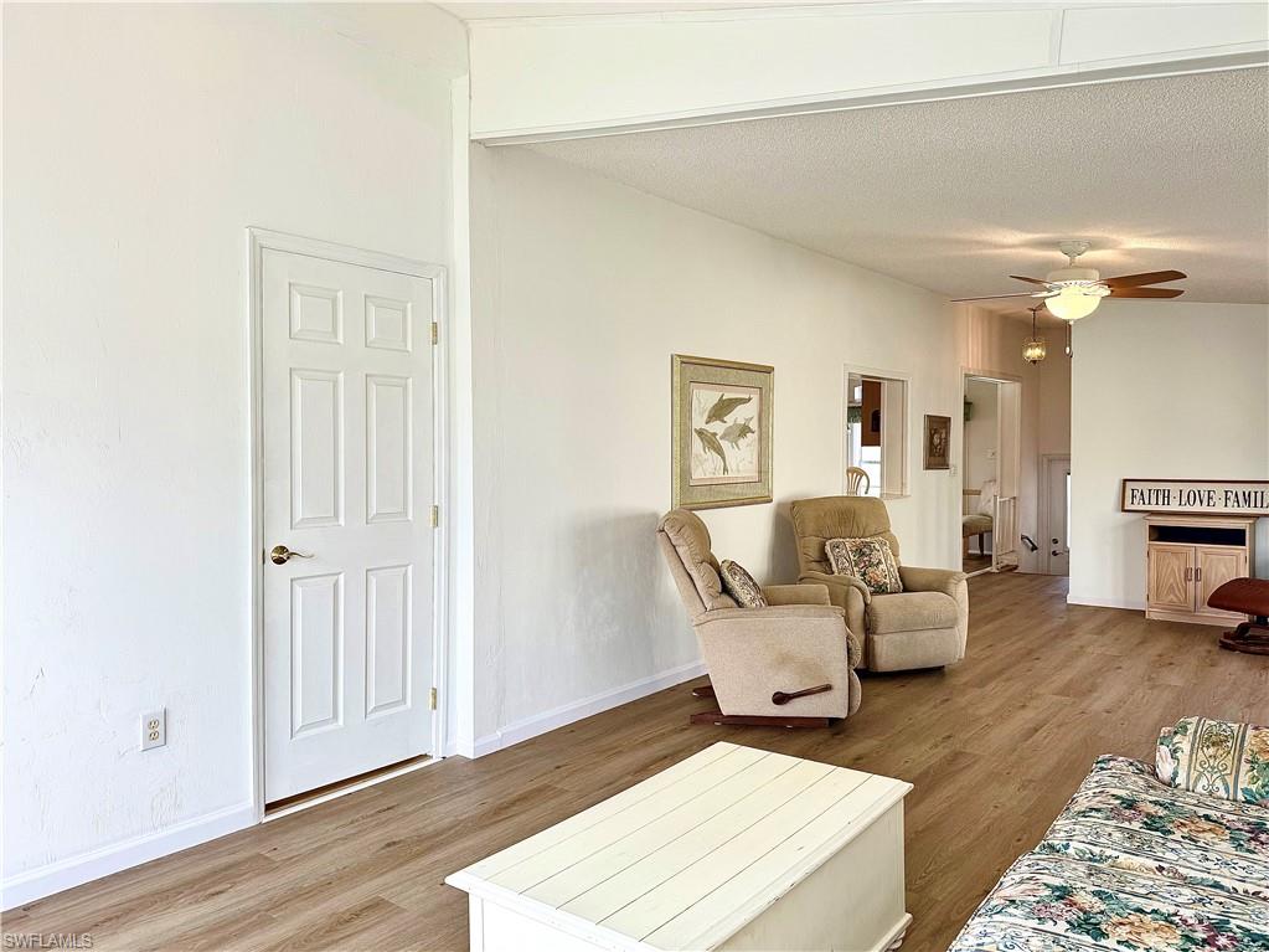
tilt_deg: -0.8
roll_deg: -0.4
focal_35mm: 24
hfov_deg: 71.6
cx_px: 634
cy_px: 476
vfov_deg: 56.8
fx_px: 880
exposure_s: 1/171
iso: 64
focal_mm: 6.76
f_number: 1.78
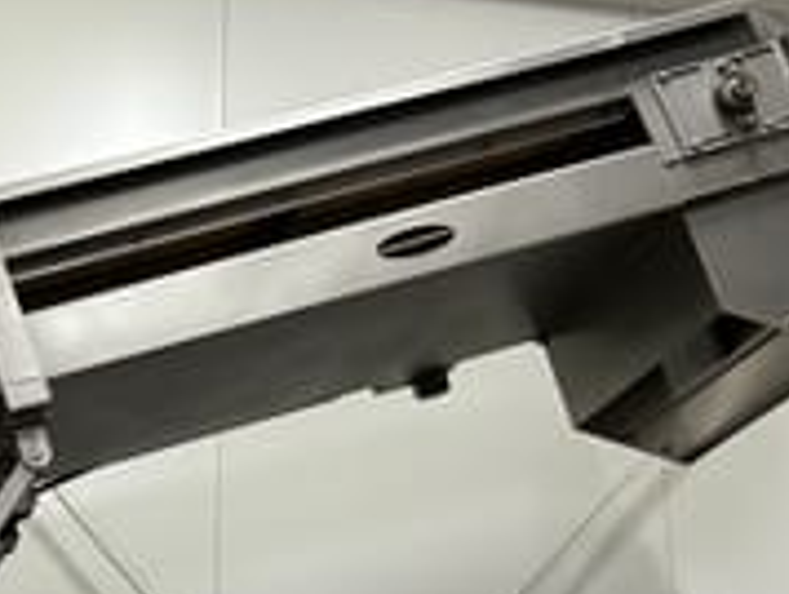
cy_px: 499
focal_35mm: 73
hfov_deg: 25.5
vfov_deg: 19.9
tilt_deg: +16.6
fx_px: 1666
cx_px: 31
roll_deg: -1.0
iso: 125
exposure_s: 1/50
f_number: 1.5
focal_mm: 5.7
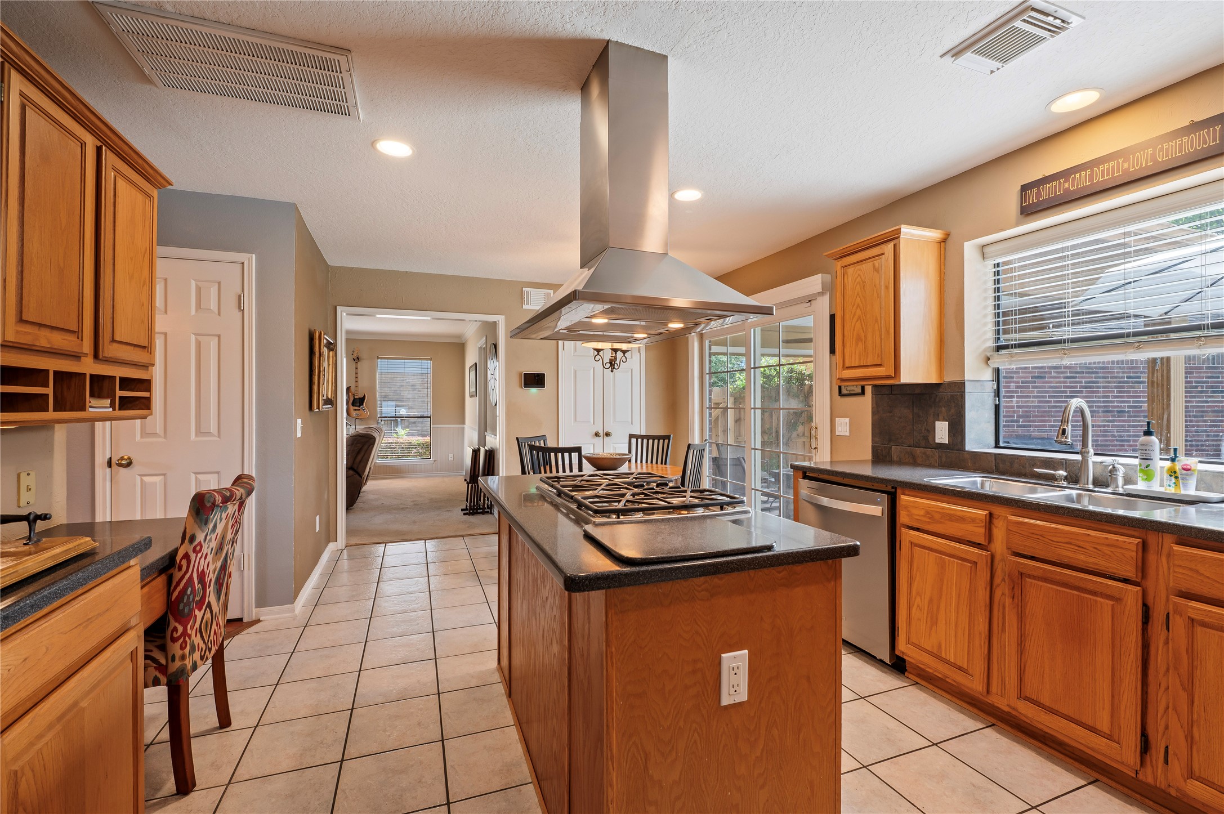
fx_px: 544
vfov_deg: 73.7
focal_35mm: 16
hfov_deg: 96.8
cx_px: 612
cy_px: 407
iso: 125
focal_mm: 16
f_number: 6.3
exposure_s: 1/3
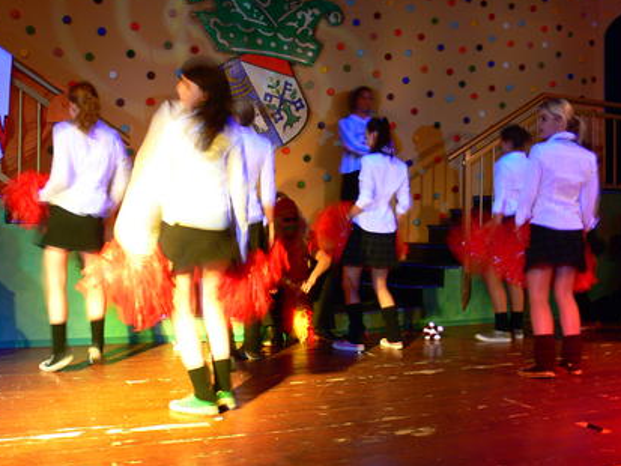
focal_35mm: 40
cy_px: 219
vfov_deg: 36.0
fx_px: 718
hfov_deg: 46.8
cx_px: 308
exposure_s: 1/5
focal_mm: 7.4
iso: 100
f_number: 2.8
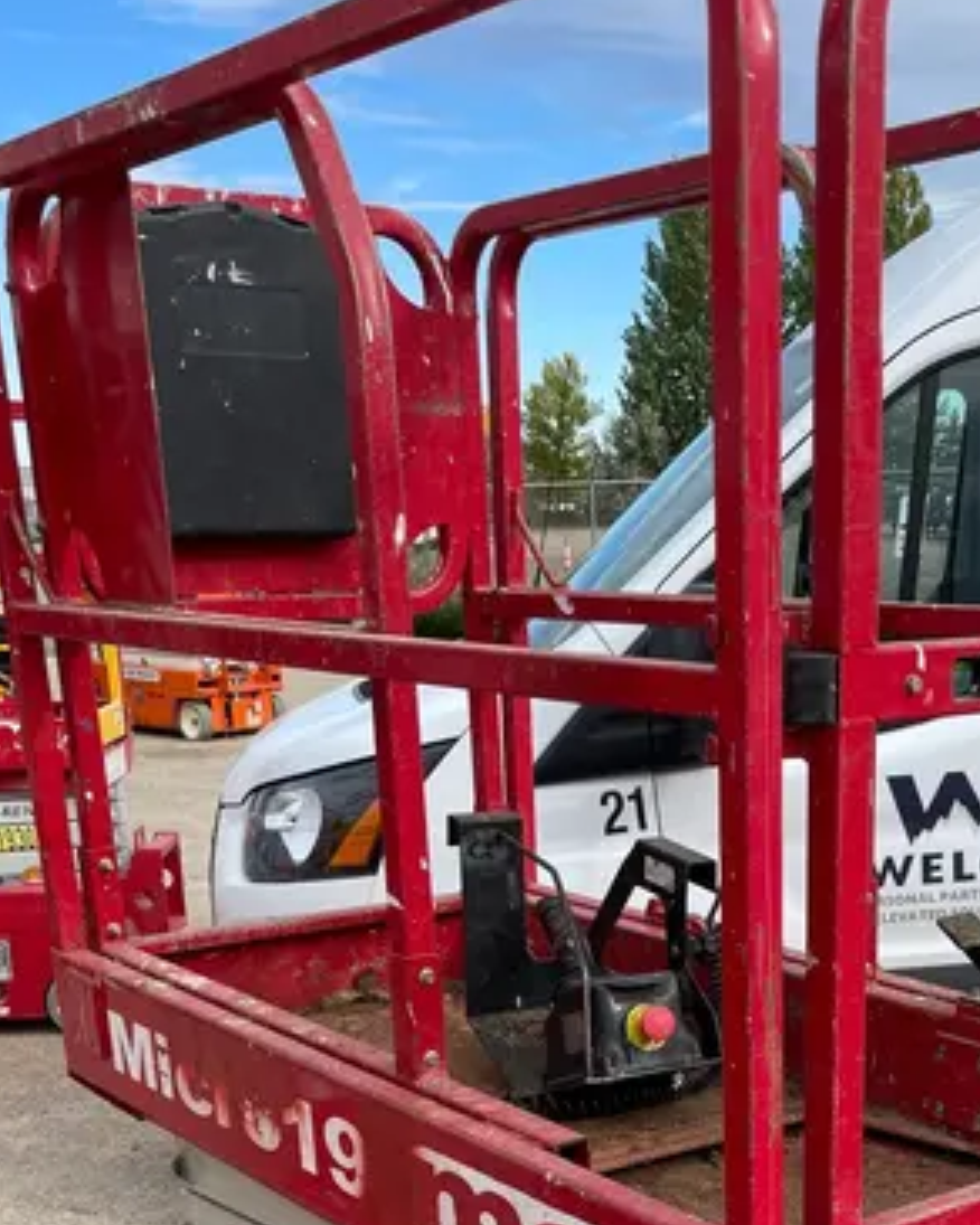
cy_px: 1190
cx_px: 718
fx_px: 1849
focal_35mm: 51
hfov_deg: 29.3
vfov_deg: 33.9
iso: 32
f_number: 1.6
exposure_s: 1/1082
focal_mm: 4.2
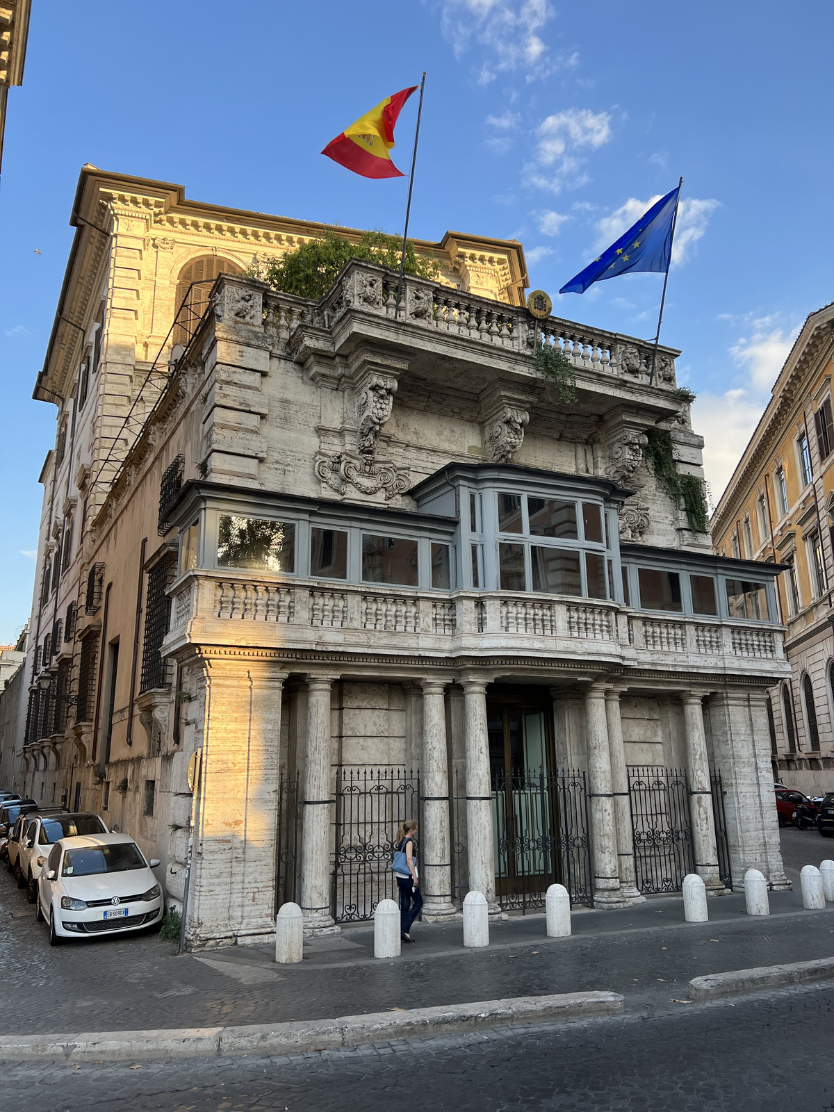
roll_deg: +0.4
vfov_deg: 67.3
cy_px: 556
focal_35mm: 26
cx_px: 417
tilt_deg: +14.5
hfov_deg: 53.1
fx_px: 835
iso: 50
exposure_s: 1/709
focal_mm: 5.7
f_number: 1.5
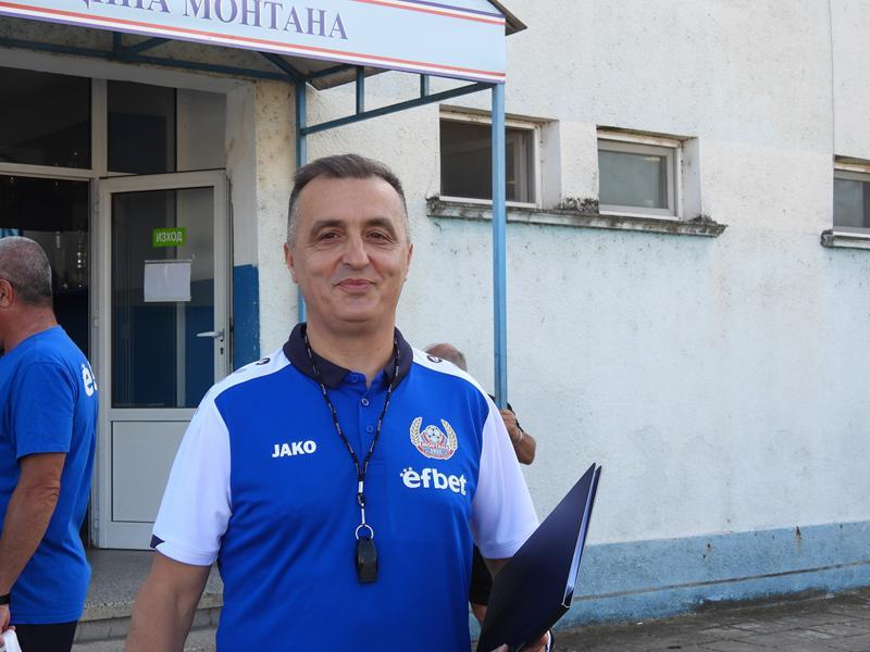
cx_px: 435
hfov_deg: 32.2
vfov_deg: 24.4
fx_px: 1508
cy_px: 326
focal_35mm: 60
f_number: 3.5
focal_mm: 10.7
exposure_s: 1/250
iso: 100
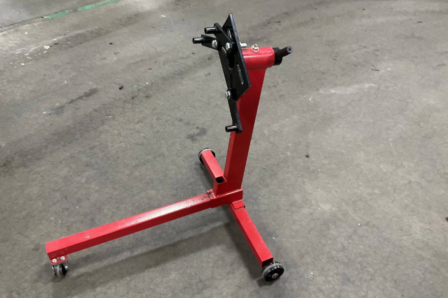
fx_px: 386
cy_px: 160
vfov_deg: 42.3
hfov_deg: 60.3
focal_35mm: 31
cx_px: 221
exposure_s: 1/40
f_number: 1.8
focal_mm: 3
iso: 320
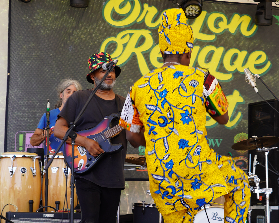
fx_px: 702
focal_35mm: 85
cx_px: 175
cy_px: 143
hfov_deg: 22.4
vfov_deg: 18.0
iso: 100
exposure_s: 1/100
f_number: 6.3
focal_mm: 50
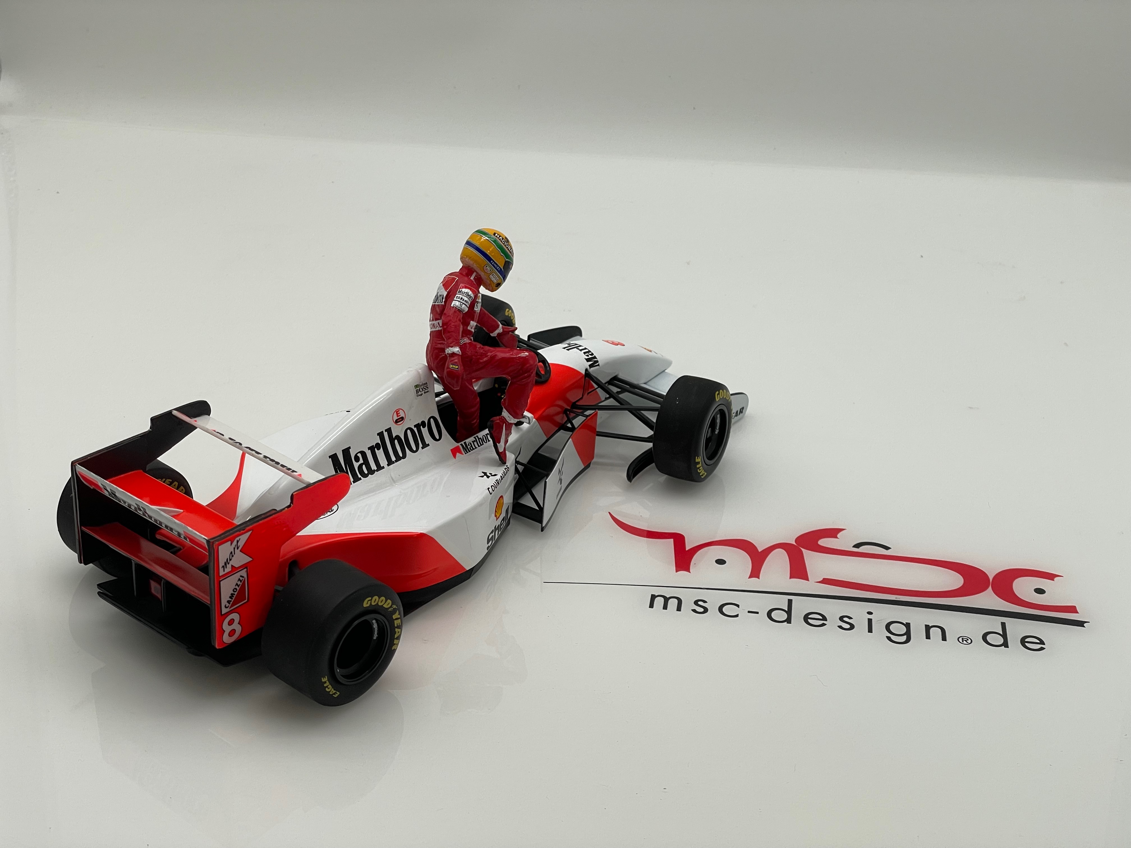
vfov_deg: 28.0
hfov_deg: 36.8
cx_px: 566
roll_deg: -2.3
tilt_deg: -29.0
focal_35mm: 52
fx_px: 1699
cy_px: 424
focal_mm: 6
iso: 32
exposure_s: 1/99
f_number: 2
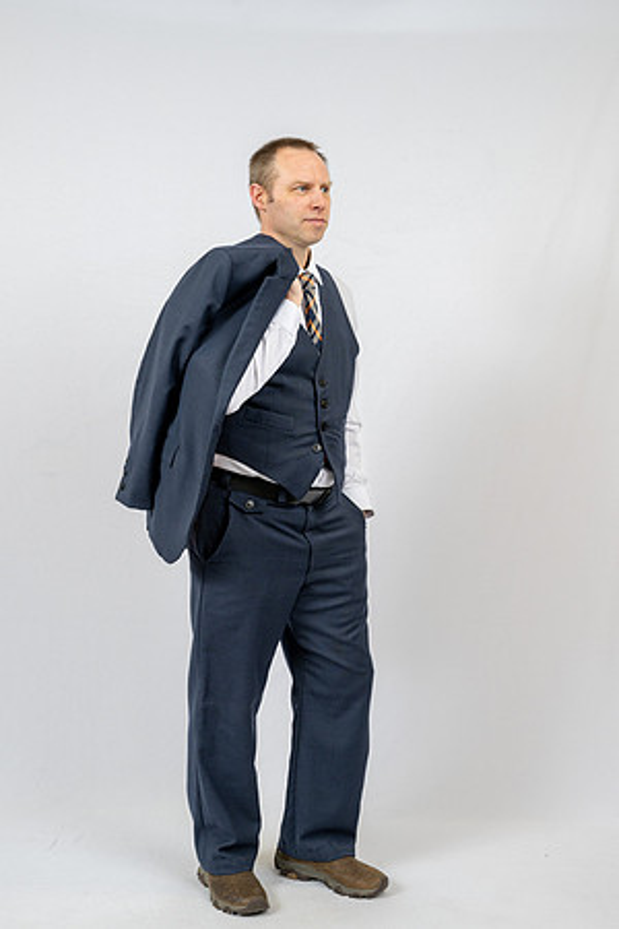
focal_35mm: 51
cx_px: 310
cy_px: 464
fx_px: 1315
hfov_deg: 26.5
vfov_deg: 38.9
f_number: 9
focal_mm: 51
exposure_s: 1/80
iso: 800
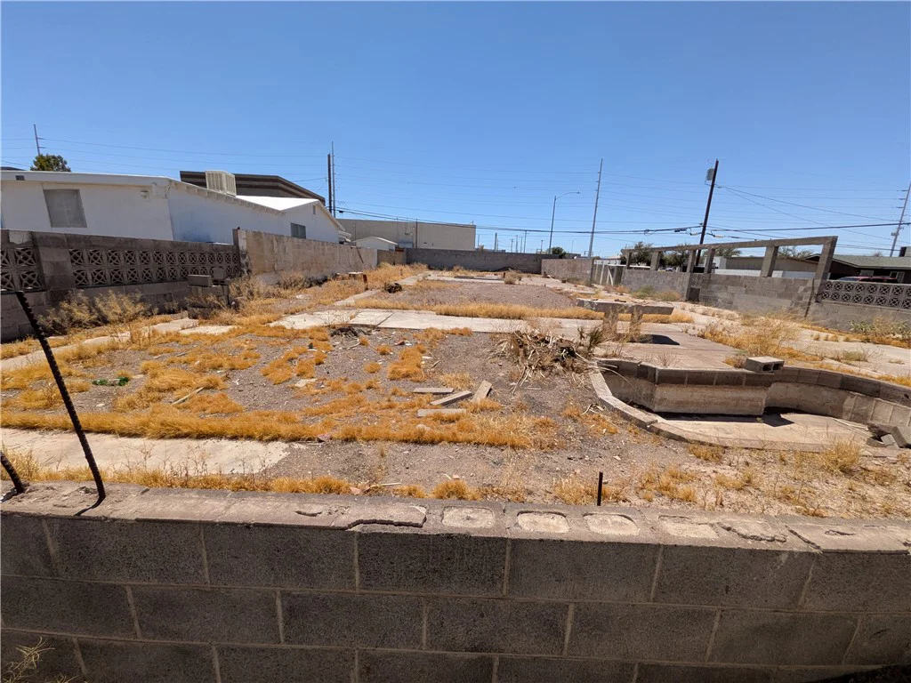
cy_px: 342
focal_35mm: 14
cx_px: 456
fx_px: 368
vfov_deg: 85.7
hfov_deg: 102.1
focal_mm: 1.85
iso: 53
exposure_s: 1/2049
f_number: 2.2
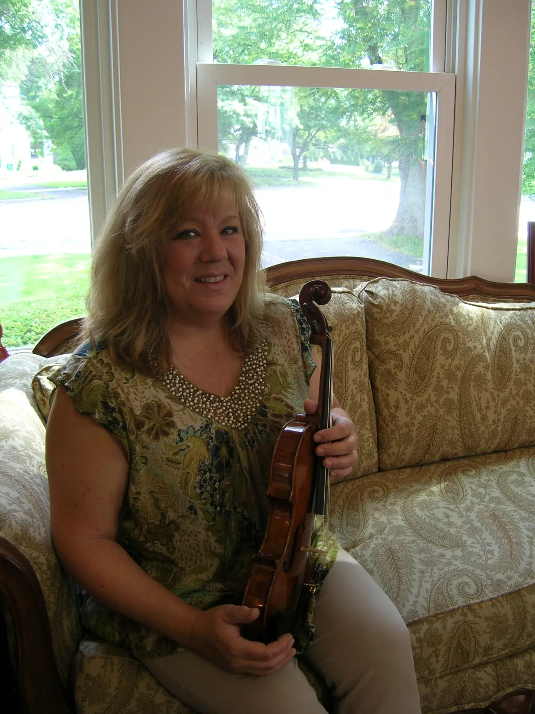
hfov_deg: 41.8
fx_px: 701
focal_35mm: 34
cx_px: 268
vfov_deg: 54.0
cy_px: 357
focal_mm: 5.7
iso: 50
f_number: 2.9
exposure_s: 1/16.5
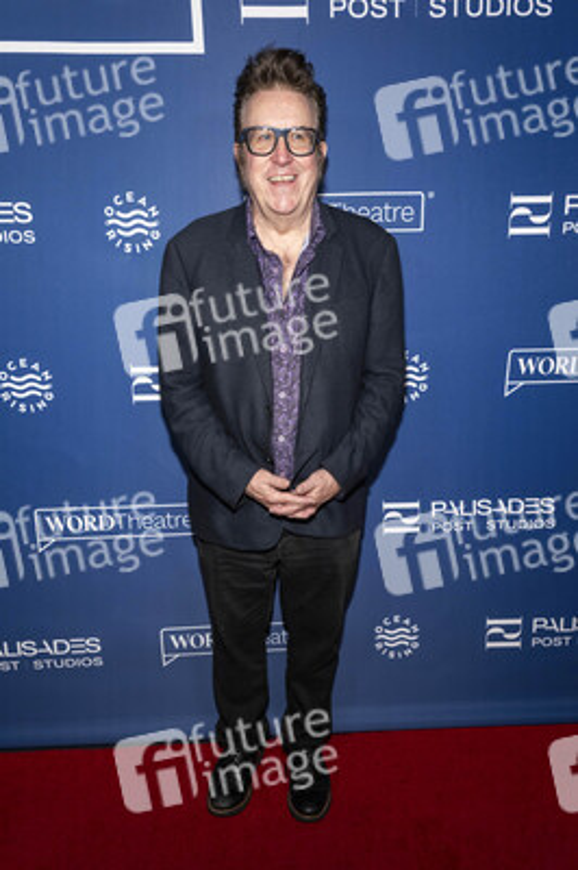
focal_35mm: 27
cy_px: 435
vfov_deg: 67.4
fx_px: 651
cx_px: 289
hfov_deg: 47.9
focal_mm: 27
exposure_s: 1/200
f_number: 5.6
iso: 800
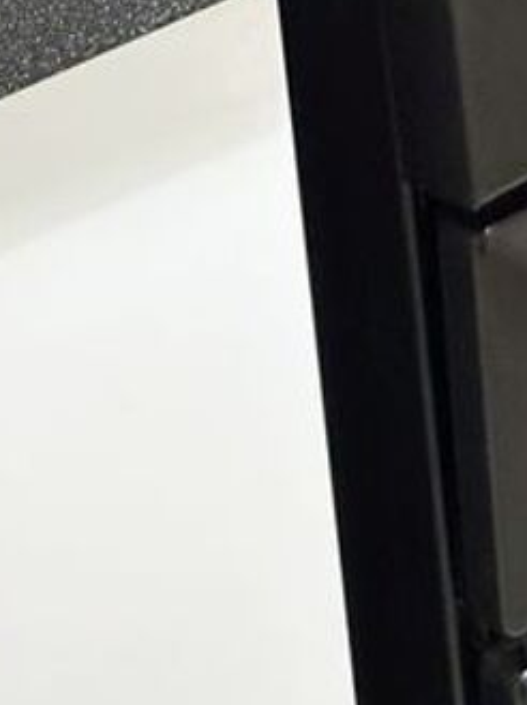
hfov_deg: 7.0
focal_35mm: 211
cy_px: -331
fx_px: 4291
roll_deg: +4.2
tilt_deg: -21.2
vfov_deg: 9.2
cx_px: 711
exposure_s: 1/17
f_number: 1.6
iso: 640
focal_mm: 5.96
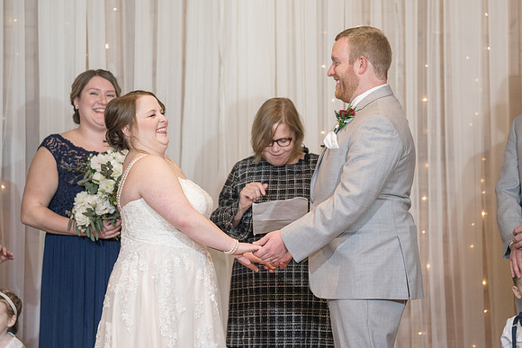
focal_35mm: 161
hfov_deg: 12.8
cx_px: 271
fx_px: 2332
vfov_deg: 8.5
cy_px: 167
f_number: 4
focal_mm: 155
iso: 2000
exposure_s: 1/200
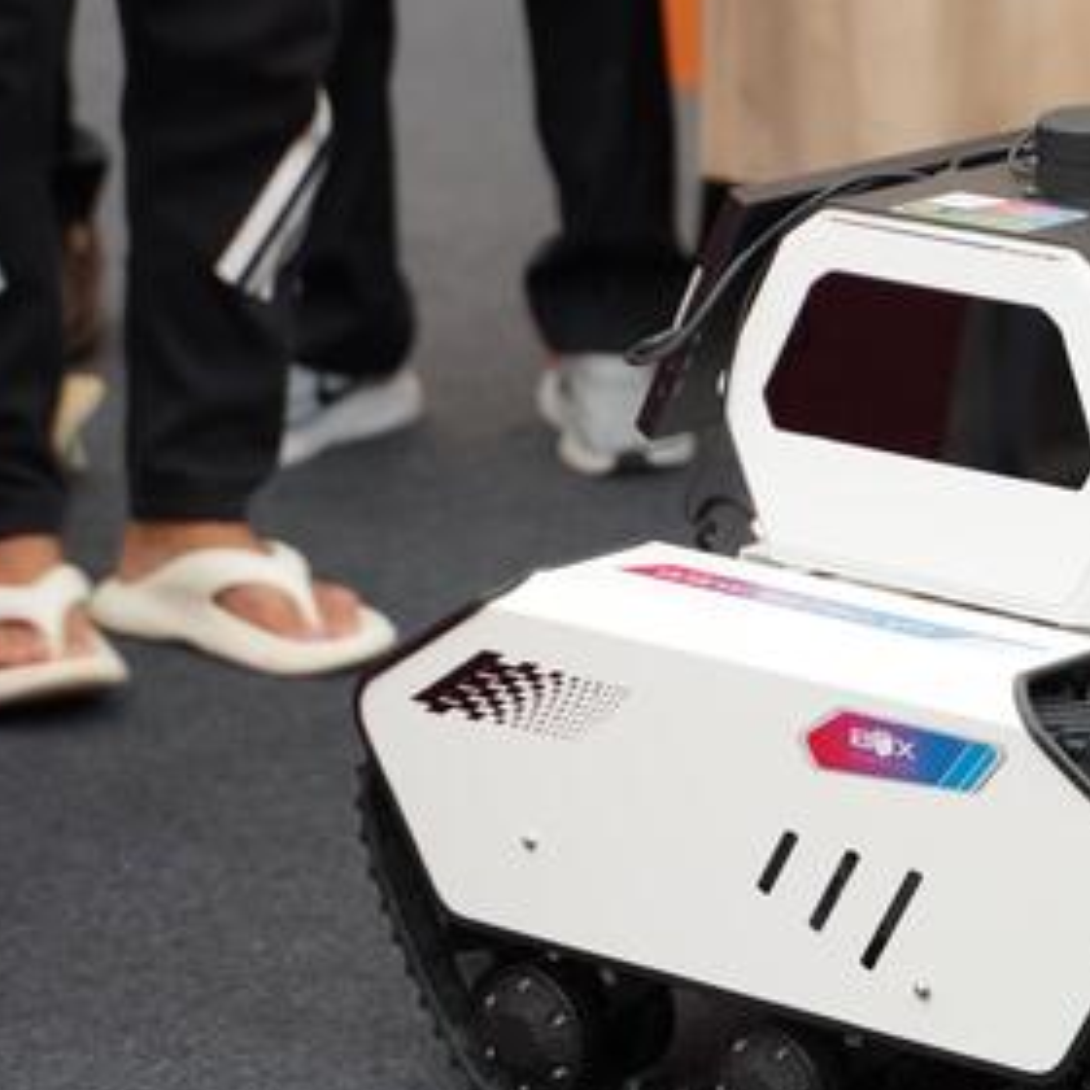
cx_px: 997
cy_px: 722
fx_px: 6484
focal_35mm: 182
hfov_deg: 9.6
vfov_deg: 9.6
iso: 160
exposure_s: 1/100
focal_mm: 75
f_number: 3.2
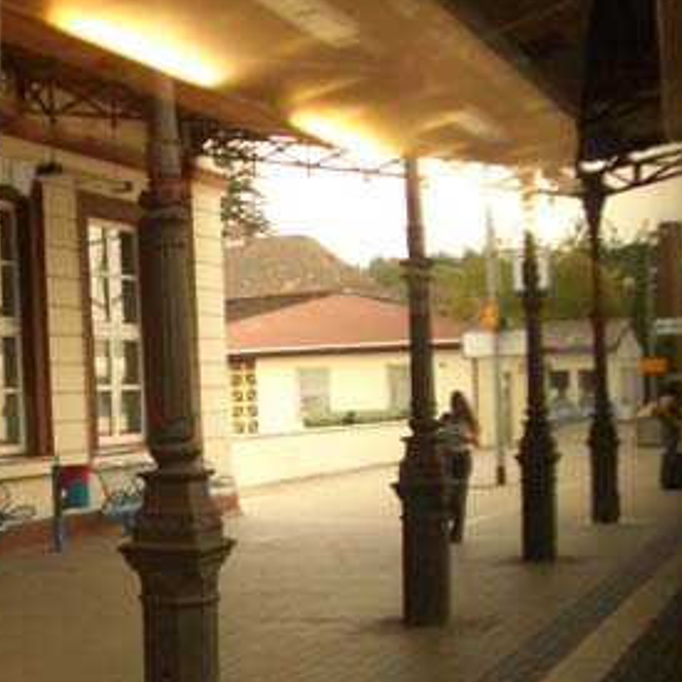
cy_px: 492
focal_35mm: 62
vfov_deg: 27.4
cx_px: 10
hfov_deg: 26.3
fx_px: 1382
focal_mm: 5.8
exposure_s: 1/40
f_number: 2.6
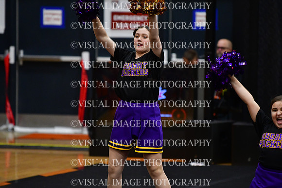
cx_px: 141
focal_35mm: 300
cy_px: 94
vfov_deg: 4.6
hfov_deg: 6.9
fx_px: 2350
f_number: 2.8
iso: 4000
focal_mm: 200
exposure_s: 1/800
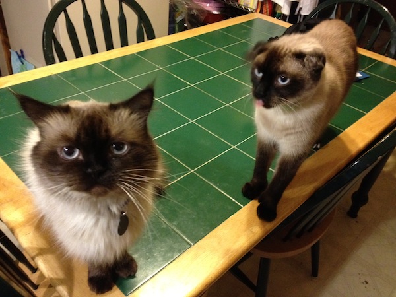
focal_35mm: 35
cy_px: 148
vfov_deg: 40.7
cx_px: 198
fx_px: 400
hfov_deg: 52.6
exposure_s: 1/15
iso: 400
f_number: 2.4
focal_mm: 4.28
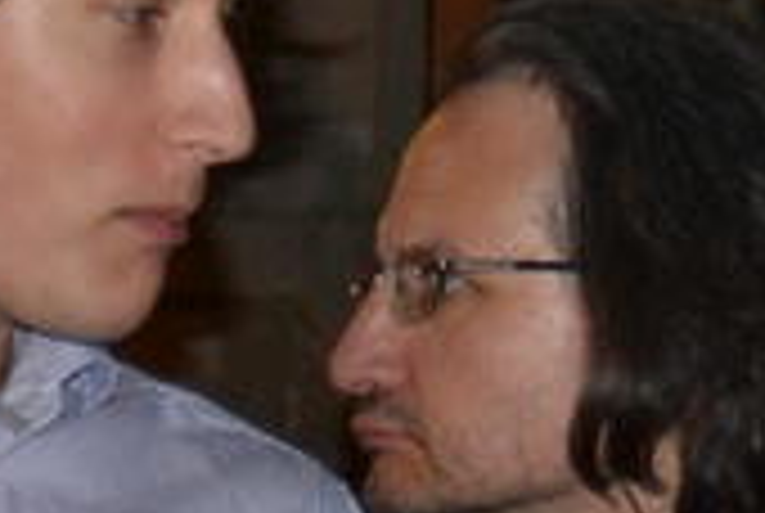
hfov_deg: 6.4
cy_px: 1246
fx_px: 6748
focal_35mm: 317
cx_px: -598
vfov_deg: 4.3
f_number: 4.2
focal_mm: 30
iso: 800
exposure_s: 1/60
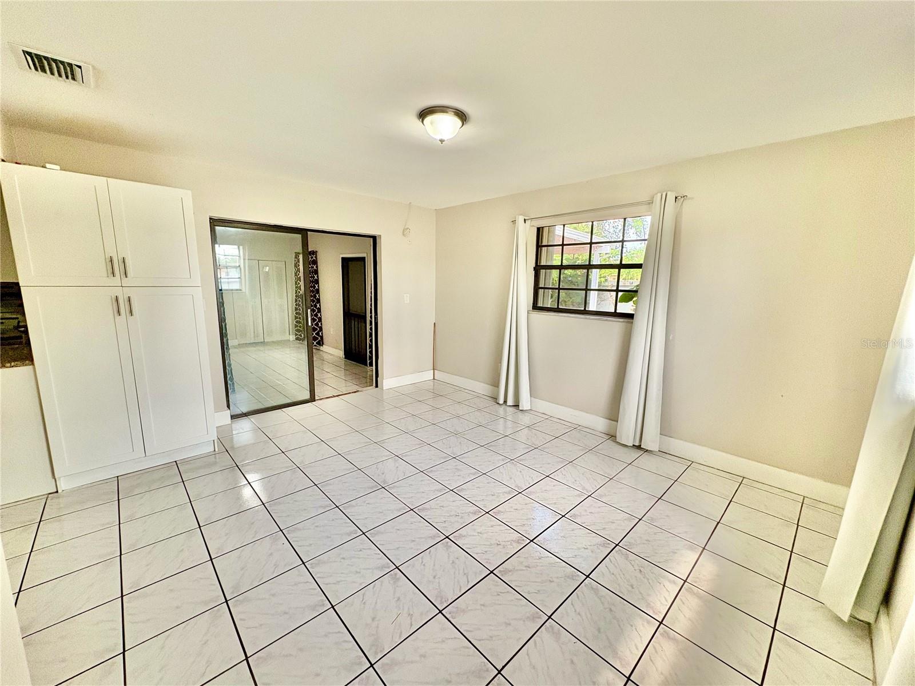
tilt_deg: -9.9
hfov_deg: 102.1
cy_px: 343
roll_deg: -1.1
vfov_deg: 85.7
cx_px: 458
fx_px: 370
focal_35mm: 14
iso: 125
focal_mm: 2.22
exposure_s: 1/120
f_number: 2.2
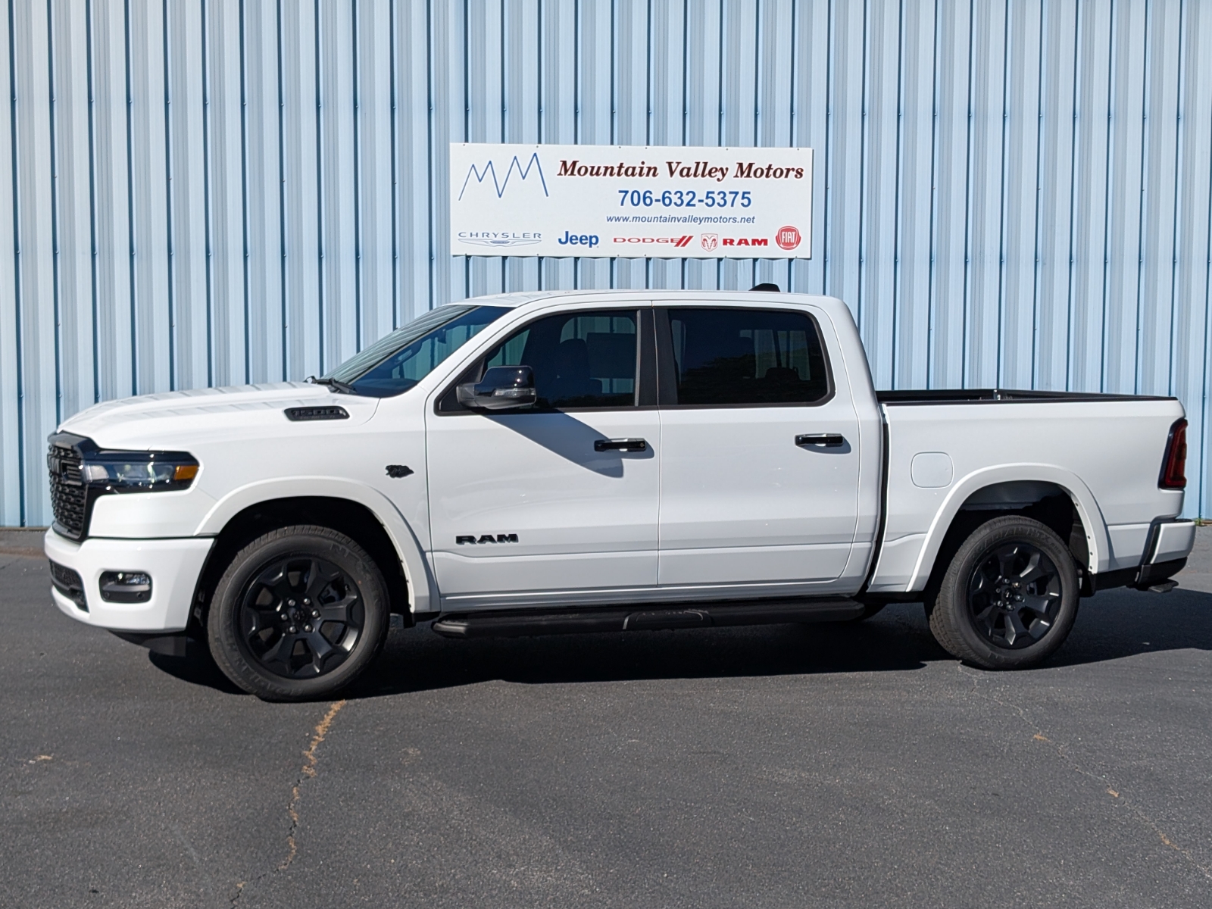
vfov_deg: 29.7
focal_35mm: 49
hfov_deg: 38.9
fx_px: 1716
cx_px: 606
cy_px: 454
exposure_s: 1/1748
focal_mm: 6.9
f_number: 1.68
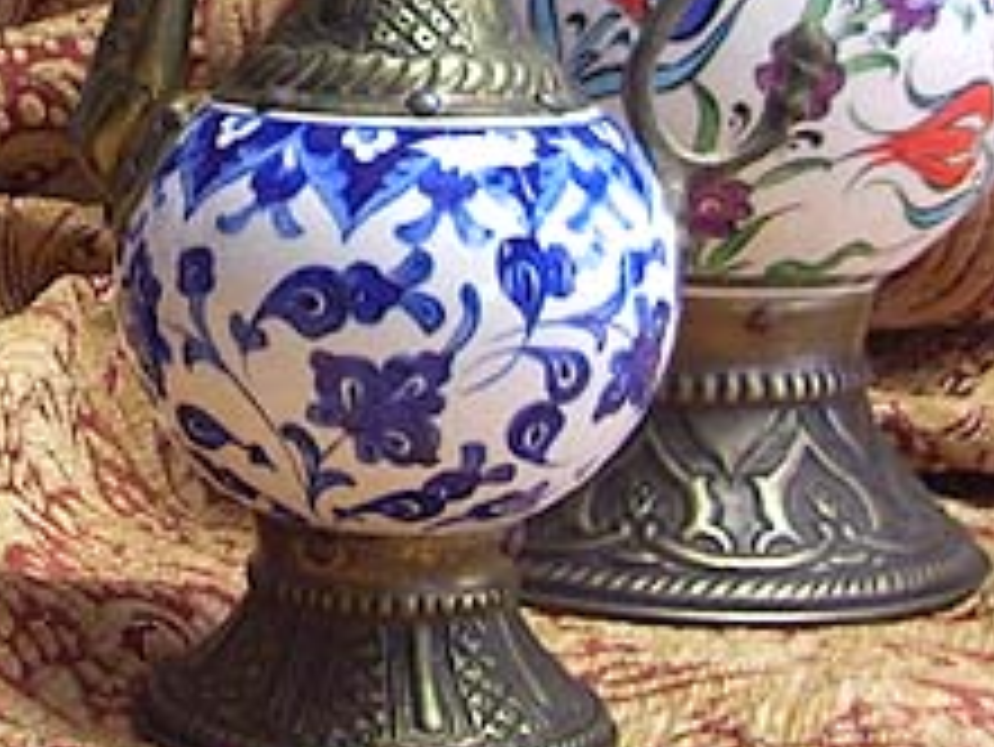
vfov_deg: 14.9
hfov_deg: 20.0
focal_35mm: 95
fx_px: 2729
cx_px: -9
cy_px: -198
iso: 100
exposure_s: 1/15
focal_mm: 5.8
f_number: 2.6
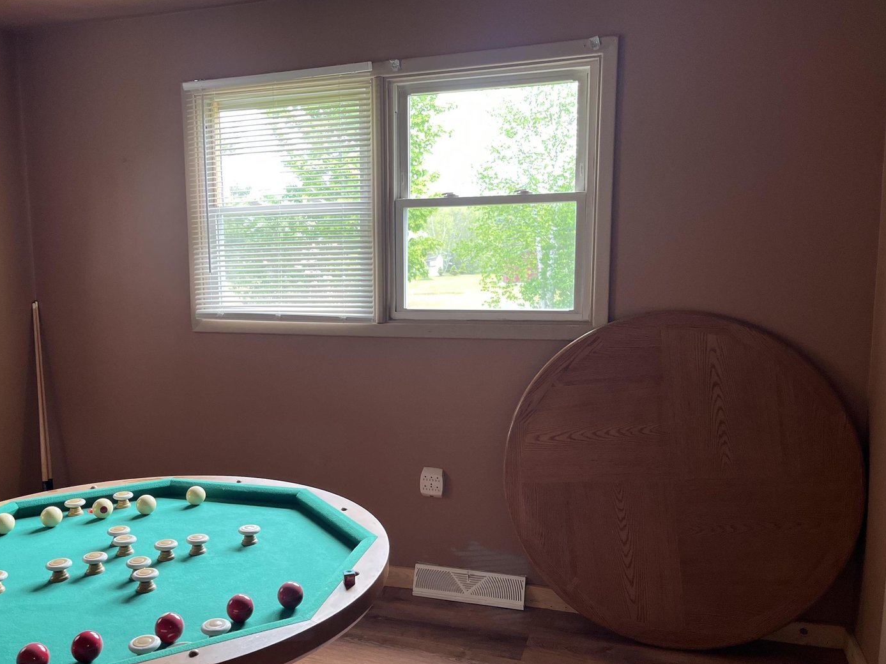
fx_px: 768
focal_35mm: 30
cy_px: 360
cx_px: 379
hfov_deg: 59.7
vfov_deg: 46.7
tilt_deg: -7.9
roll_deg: +0.2
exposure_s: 1/121
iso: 125
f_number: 1.6
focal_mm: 5.1
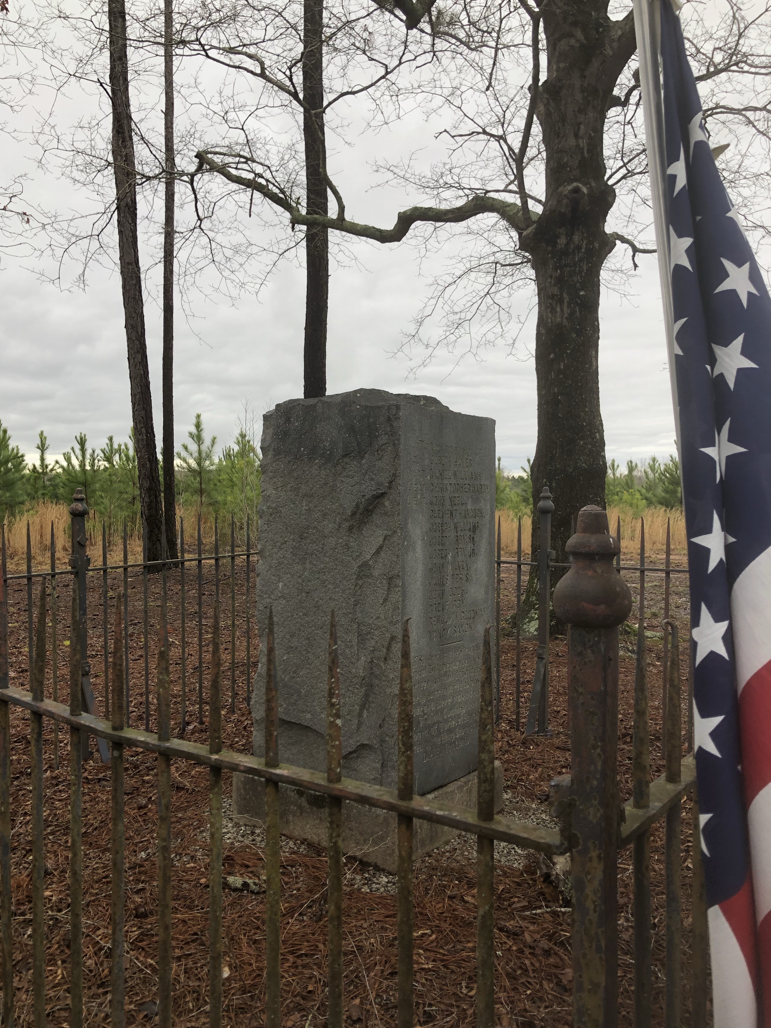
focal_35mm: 29
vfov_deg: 61.7
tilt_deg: -2.7
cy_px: 521
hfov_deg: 48.2
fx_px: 861
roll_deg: -0.6
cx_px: 376
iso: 20
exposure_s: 1/134
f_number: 1.8
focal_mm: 3.99
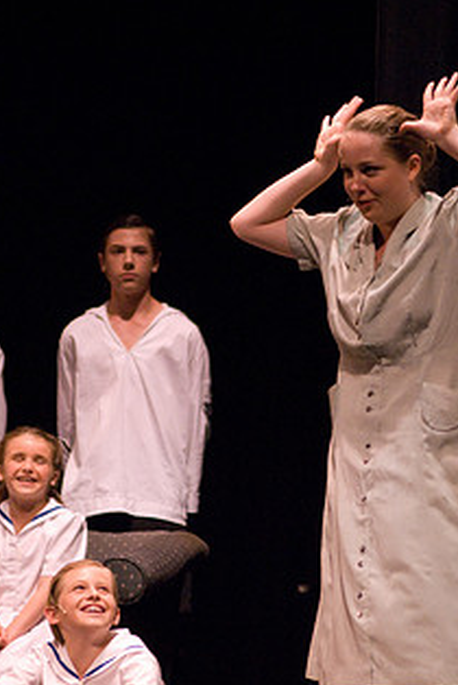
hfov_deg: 8.0
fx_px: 3275
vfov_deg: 11.9
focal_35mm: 172
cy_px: 380
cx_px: 263
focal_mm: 80
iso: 1600
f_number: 2.8
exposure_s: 1/200
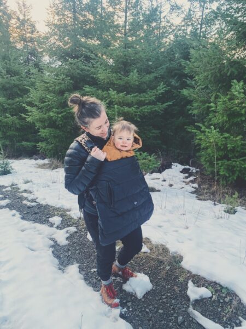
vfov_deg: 67.3
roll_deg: -1.7
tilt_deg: -18.1
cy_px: 164
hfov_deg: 53.1
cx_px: 123
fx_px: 246
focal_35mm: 26
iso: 80
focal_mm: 4.25
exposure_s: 1/121
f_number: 1.8
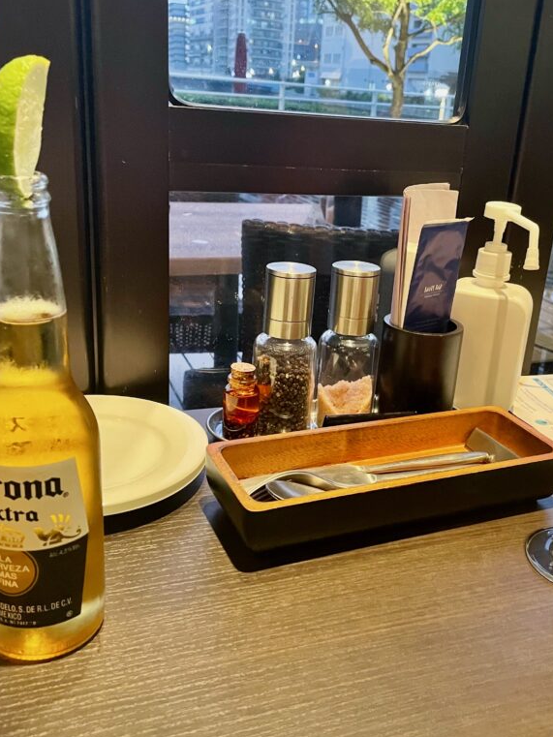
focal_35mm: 35
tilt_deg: -20.9
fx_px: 745
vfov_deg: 52.6
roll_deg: -4.4
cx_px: 331
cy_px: 370
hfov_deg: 40.5
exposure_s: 1/33
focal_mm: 4.2
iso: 640
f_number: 1.6
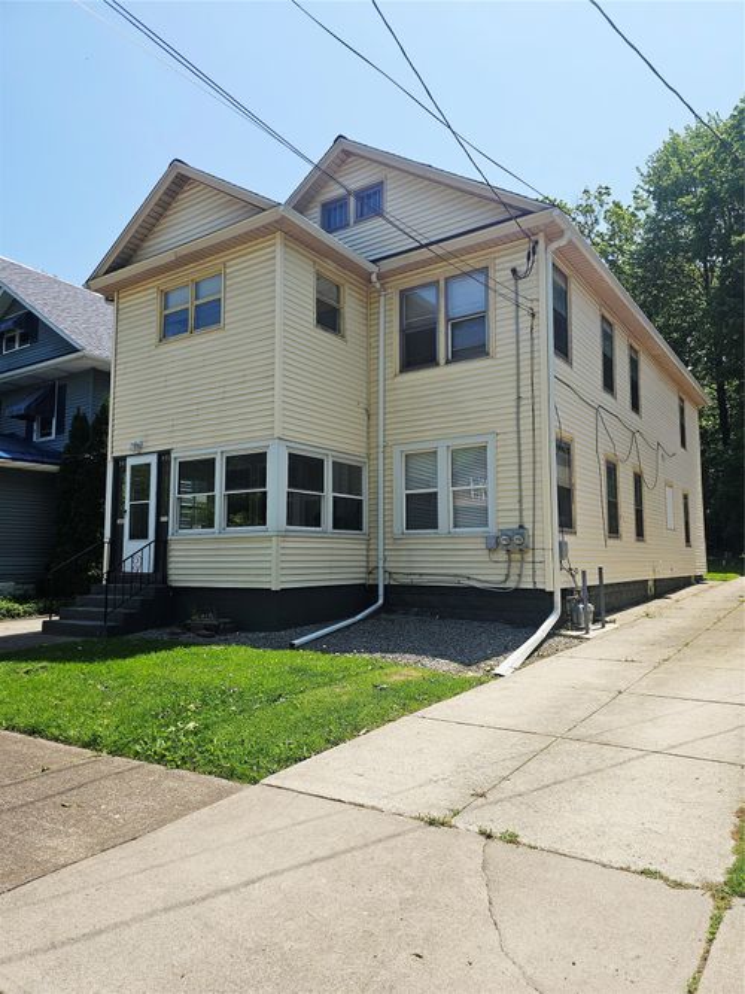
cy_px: 497
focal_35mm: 23
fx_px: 660
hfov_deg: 58.9
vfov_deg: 73.9
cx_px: 372
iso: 10
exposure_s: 1/934
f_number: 1.7
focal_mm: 6.3
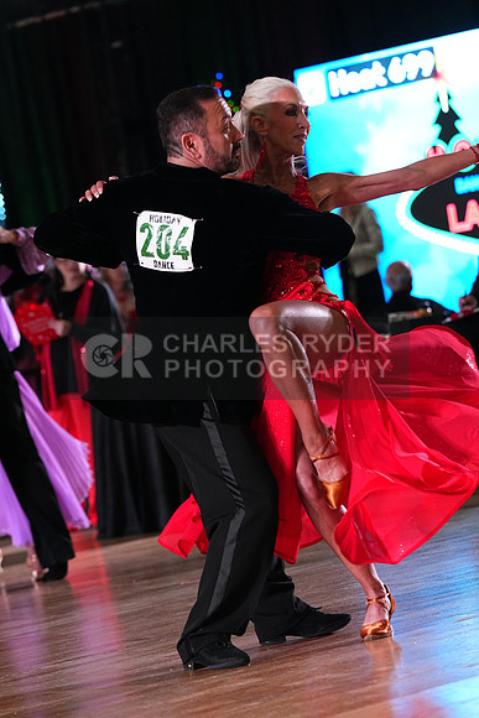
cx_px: 240
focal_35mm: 171
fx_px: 3411
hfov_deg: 8.0
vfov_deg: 12.0
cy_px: 359
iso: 6400
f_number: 5
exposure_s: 1/400
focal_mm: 171
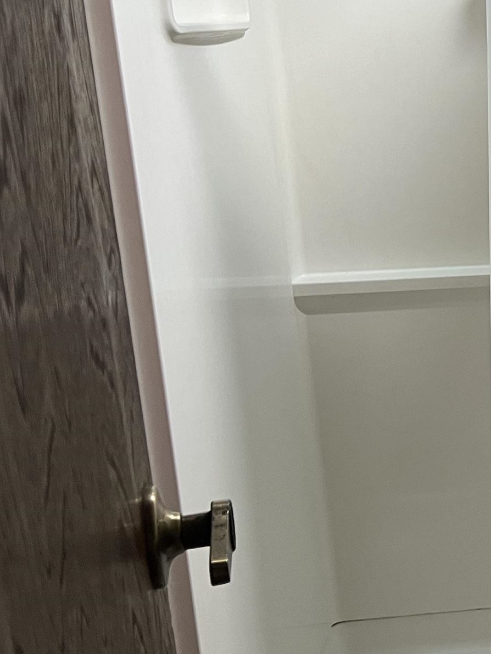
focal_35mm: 67
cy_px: 288
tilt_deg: -13.4
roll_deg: +0.8
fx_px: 1267
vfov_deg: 28.9
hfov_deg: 18.4
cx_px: 818
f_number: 1.5
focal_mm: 5.7
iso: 100
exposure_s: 1/60
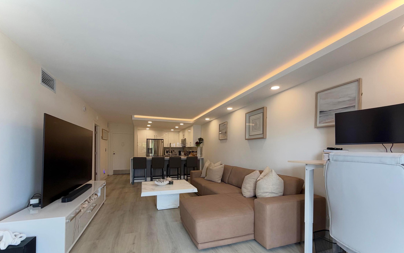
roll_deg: -0.2
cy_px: 151
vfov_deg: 74.0
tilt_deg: -1.2
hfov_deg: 101.5
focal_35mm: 15
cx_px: 201
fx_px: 165
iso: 100
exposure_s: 1/120
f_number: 2.2
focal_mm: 2.22
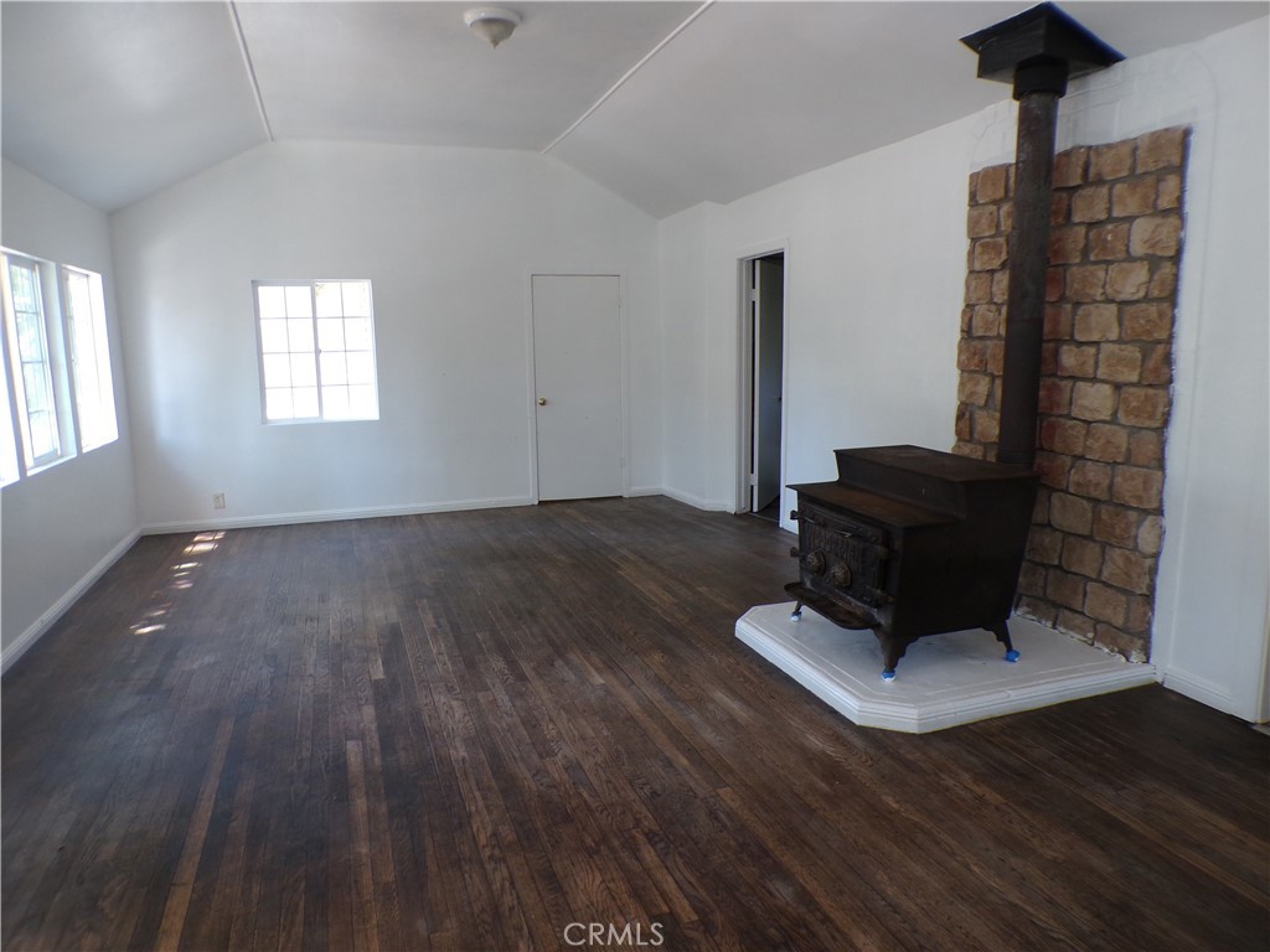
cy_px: 476
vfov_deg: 56.8
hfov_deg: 71.6
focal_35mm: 24
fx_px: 881
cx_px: 635
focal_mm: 4.3
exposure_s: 1/34
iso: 190
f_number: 3
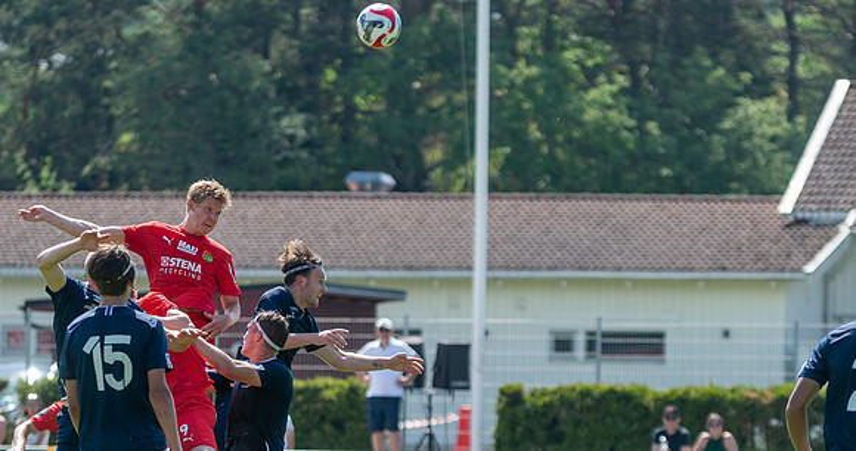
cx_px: 288
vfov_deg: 3.8
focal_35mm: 302
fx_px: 6755
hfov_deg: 7.2
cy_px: 352
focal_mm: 140
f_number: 3.2
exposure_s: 1/2000
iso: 320
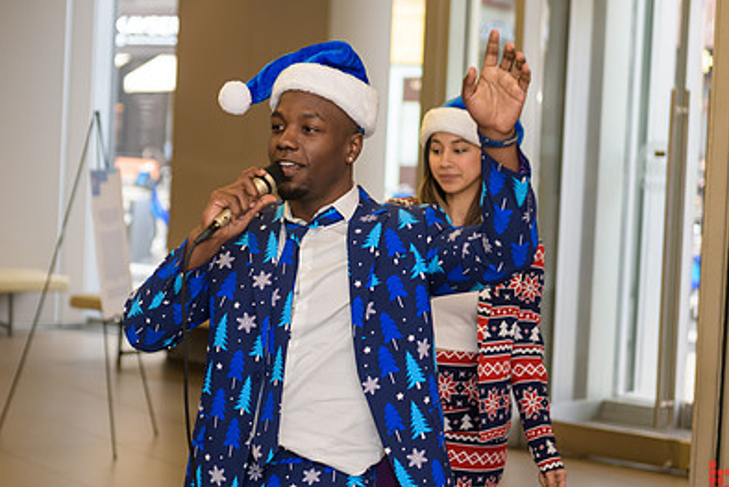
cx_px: 303
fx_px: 2086
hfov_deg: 19.8
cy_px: 199
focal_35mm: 103
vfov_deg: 13.3
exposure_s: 1/125
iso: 400
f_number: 3.2
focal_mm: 70
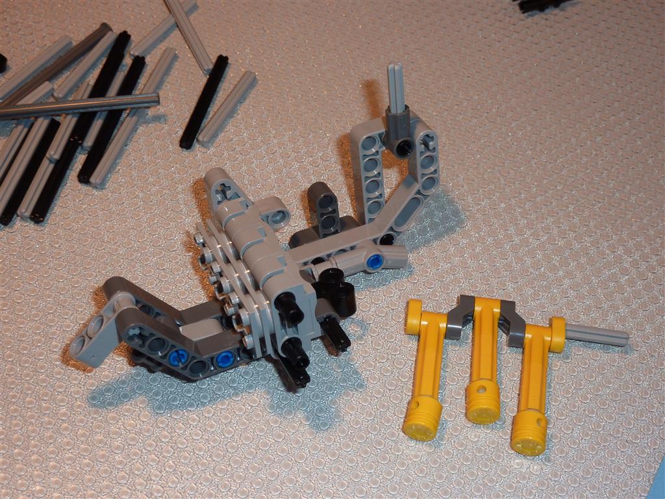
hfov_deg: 34.9
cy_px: 250
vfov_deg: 26.6
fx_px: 1057
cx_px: 332
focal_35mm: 55
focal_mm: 9.1
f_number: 3.9
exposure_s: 1/30
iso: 100
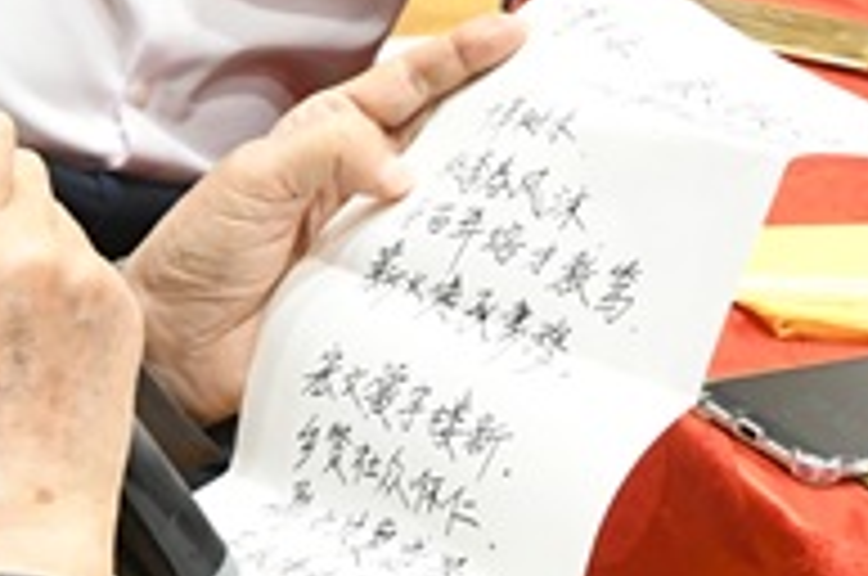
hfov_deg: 9.9
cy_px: -225
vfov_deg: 6.5
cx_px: 83
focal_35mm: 208
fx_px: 5007
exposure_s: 1/125
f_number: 6.3
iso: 5000
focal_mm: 32
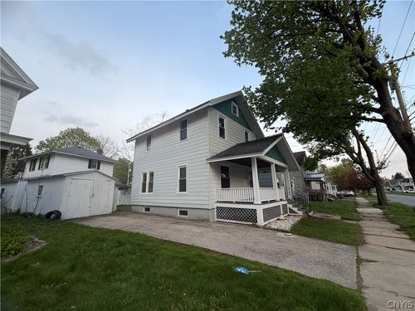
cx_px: 208
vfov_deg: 85.7
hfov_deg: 102.1
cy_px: 156
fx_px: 168
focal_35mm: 14
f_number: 2.2
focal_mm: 2.22
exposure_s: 1/279
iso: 50
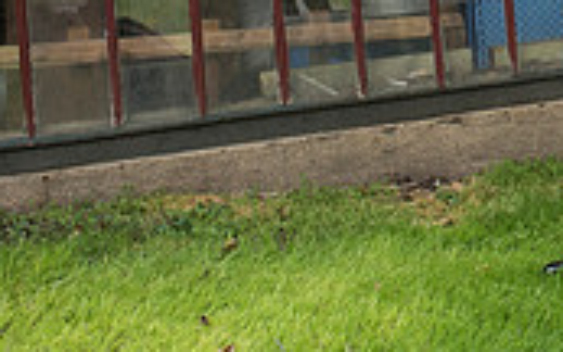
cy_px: -187
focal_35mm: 82
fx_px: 1258
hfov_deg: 22.7
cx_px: 719
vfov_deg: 14.7
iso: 640
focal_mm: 24
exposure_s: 1/500
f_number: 4
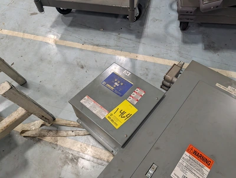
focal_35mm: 24
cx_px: 118
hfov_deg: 71.5
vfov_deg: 56.9
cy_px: 89
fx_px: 164
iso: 607
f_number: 1.68
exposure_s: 1/1923
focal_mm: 6.9
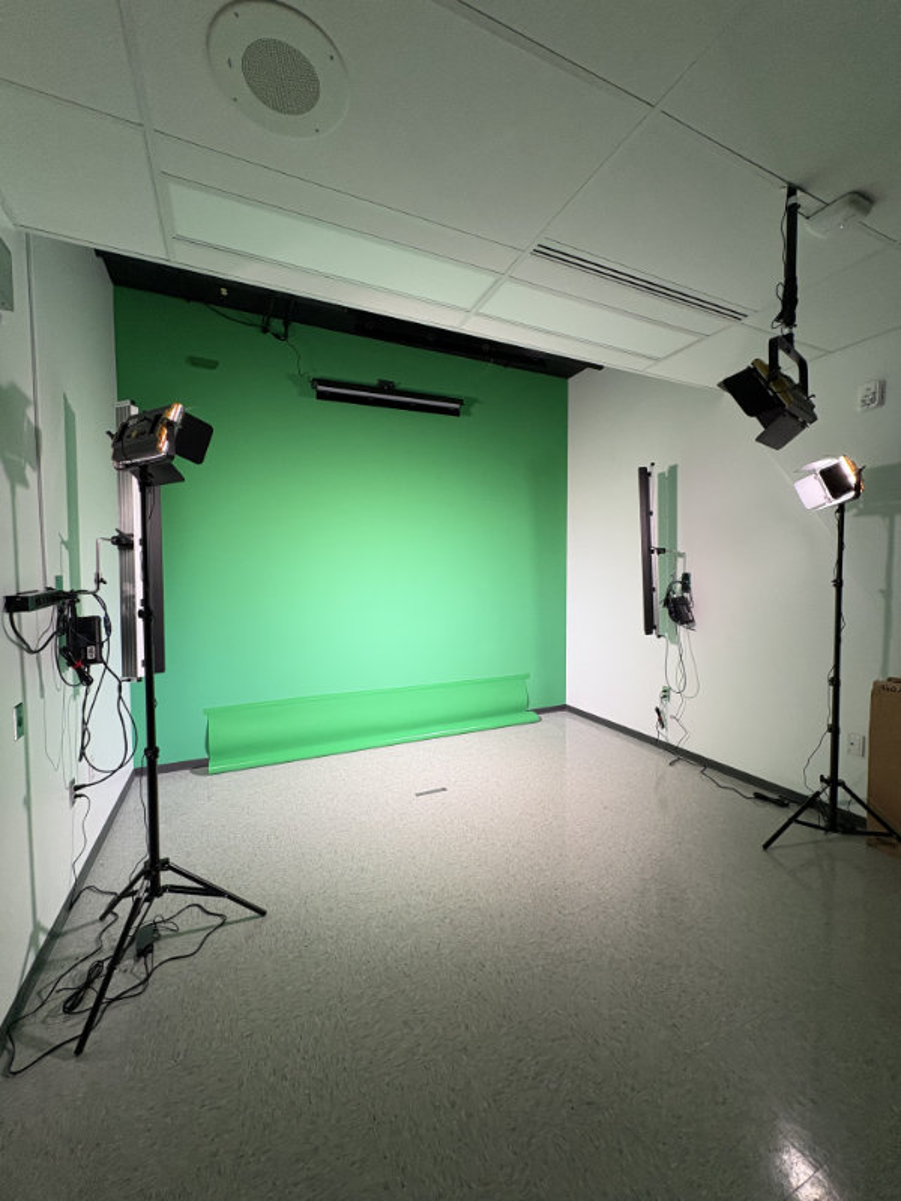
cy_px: 600
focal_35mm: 14
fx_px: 486
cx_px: 450
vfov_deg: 102.1
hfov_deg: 85.7
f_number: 2.2
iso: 250
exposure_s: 1/60
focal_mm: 2.2
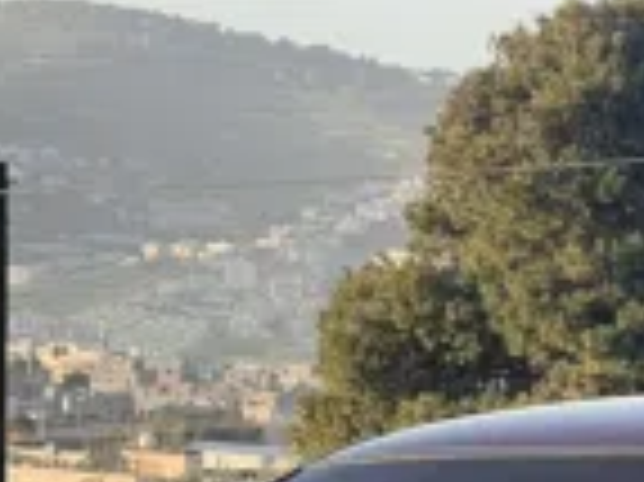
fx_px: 6413
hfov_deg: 5.7
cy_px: 1005
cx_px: 617
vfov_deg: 4.2
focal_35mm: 345
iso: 32
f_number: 2.8
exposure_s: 1/123
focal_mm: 9
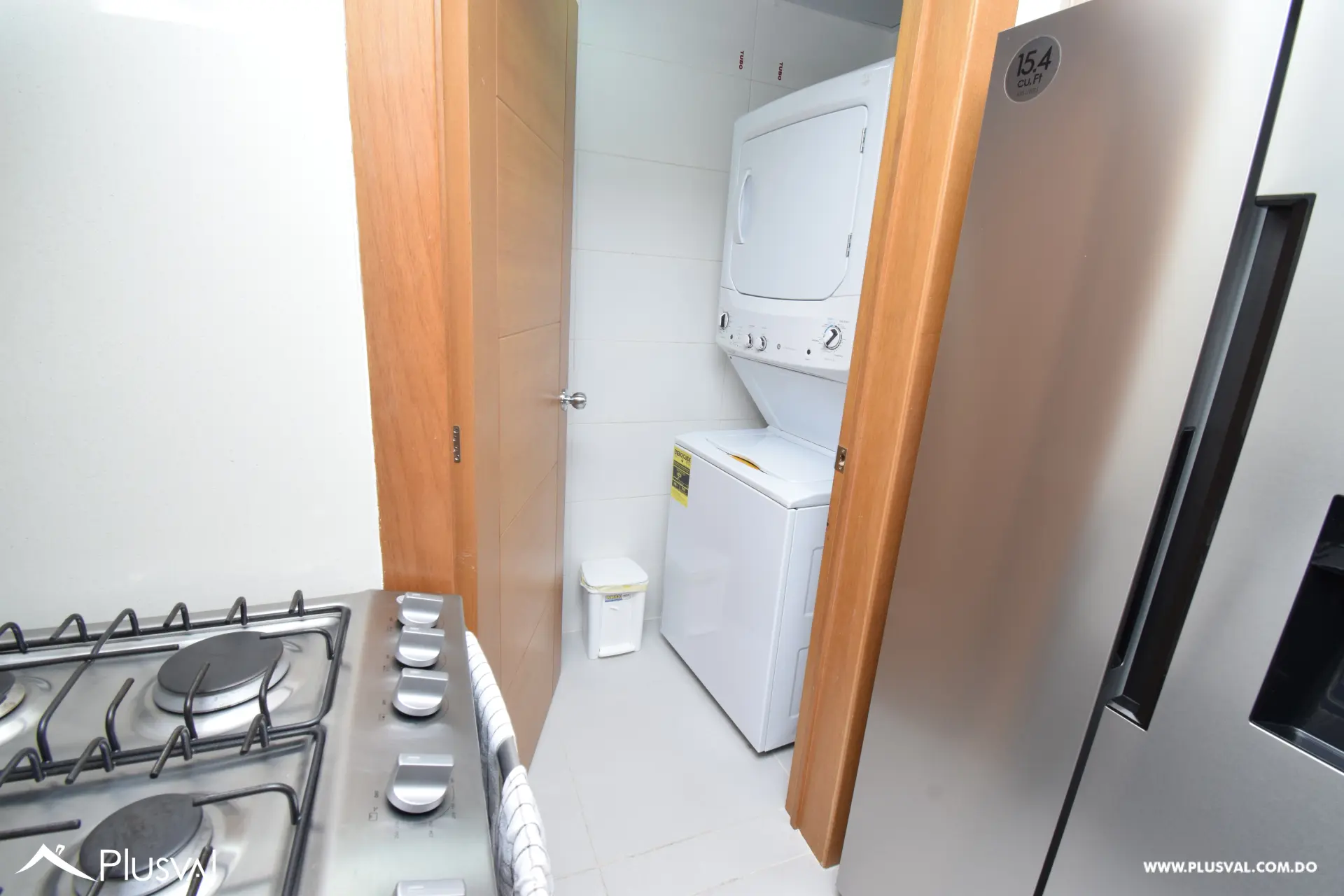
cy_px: 448
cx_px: 672
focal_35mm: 15
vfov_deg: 77.3
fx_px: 560
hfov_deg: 100.4
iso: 800
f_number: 10
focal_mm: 10
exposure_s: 1/125
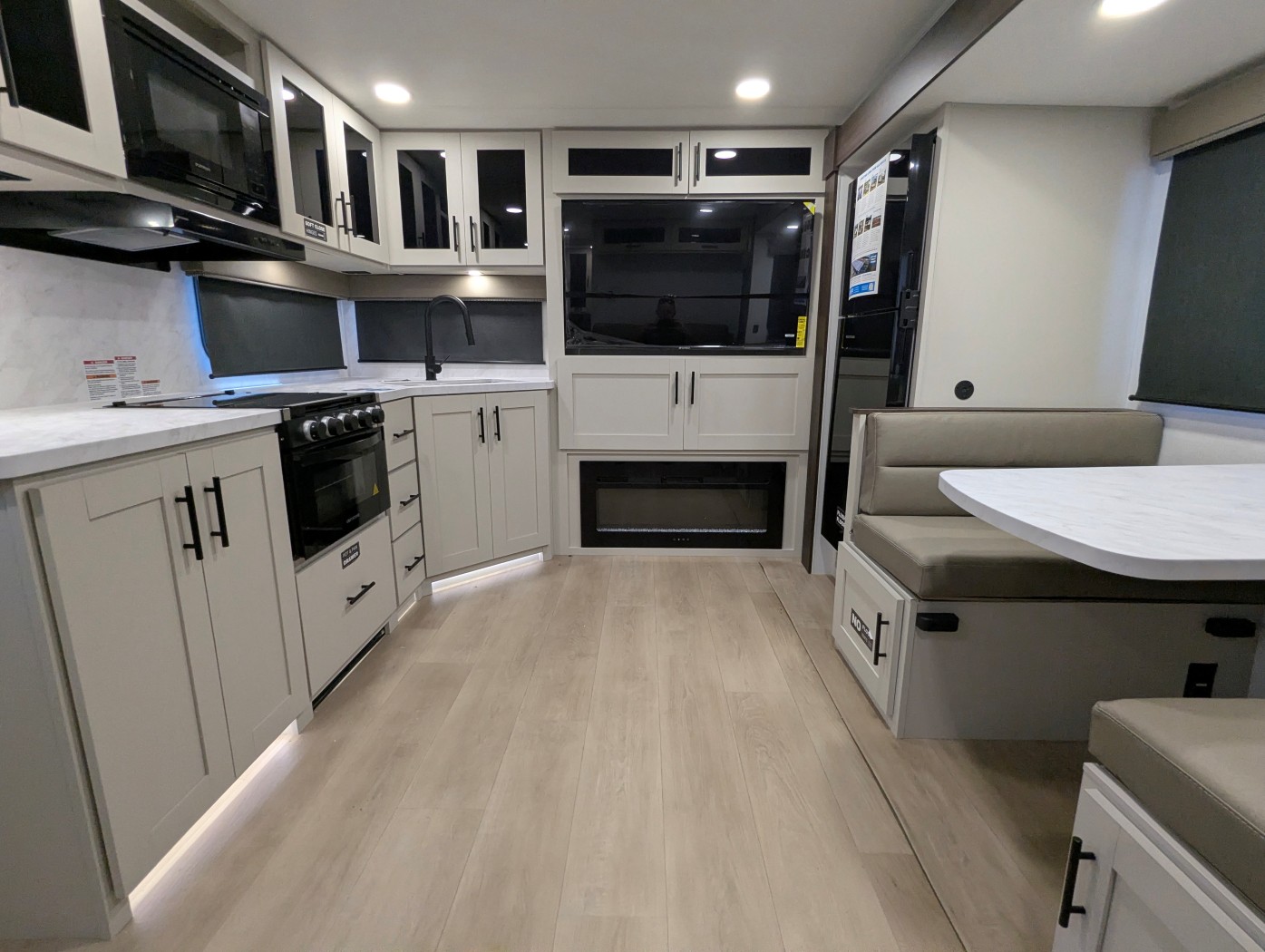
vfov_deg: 78.2
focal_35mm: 16
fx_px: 585
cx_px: 632
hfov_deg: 94.4
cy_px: 476
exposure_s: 1/131
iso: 313
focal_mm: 2.35
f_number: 2.2
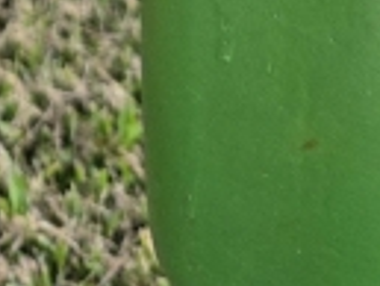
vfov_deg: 6.8
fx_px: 2011
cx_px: -630
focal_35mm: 183
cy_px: -740
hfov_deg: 9.3
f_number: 1.7
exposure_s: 1/359
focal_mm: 6.3
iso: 40
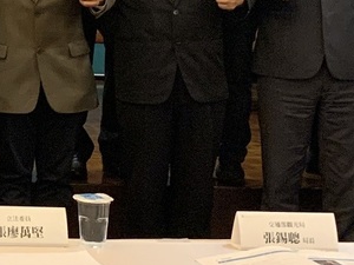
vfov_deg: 11.2
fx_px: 1329
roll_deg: -0.5
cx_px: -229
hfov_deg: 13.9
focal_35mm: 130
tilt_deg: -0.8
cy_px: -56
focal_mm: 4.25
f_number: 1.8
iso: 250
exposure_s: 1/40
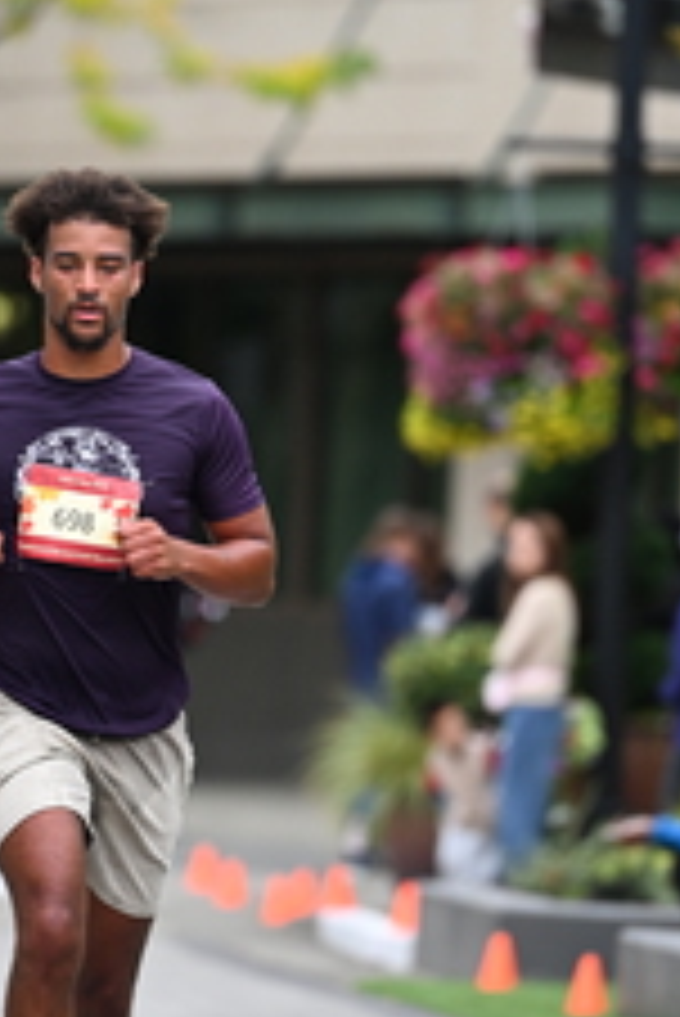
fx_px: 13776
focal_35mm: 487
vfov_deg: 4.2
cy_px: 472
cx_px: 200
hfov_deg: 2.8
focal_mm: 200
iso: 640
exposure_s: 1/2000
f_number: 2.8
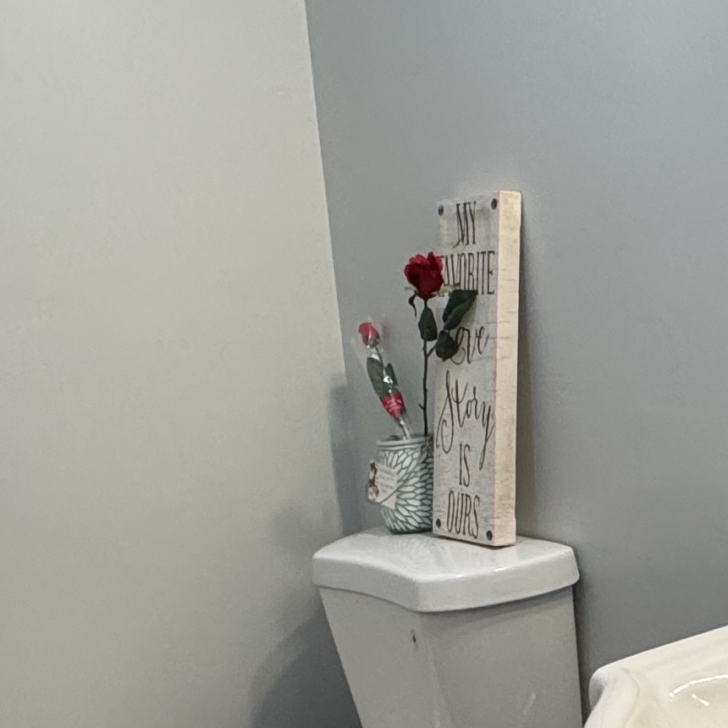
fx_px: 1380
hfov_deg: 29.5
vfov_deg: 29.4
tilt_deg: -8.2
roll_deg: +5.5
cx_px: 391
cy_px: 465
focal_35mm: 58
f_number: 2.2
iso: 200
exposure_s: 1/120
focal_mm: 2.22
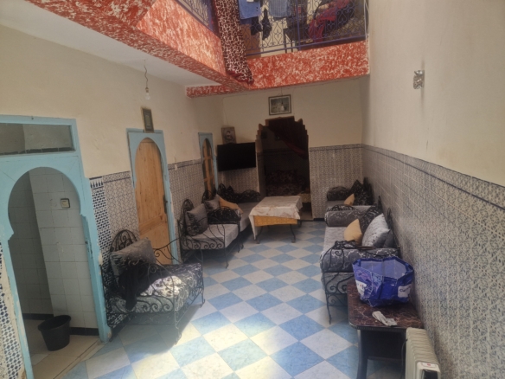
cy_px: 190
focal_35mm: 23
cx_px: 252
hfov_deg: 73.9
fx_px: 336
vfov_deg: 58.9
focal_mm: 5.4
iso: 50
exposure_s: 1/385
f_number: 1.8
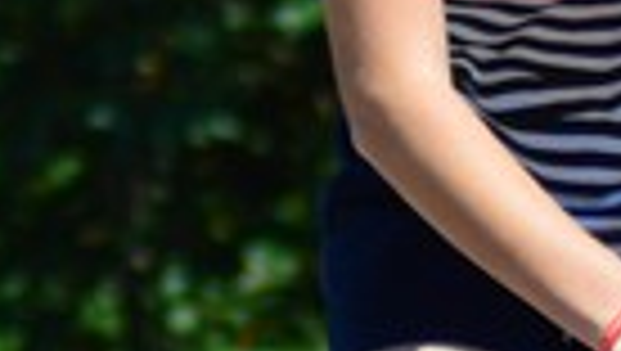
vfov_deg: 0.9
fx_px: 23030
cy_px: 484
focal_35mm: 1397
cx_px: 1570
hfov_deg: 1.5
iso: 200
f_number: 4.2
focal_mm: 120
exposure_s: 1/1250
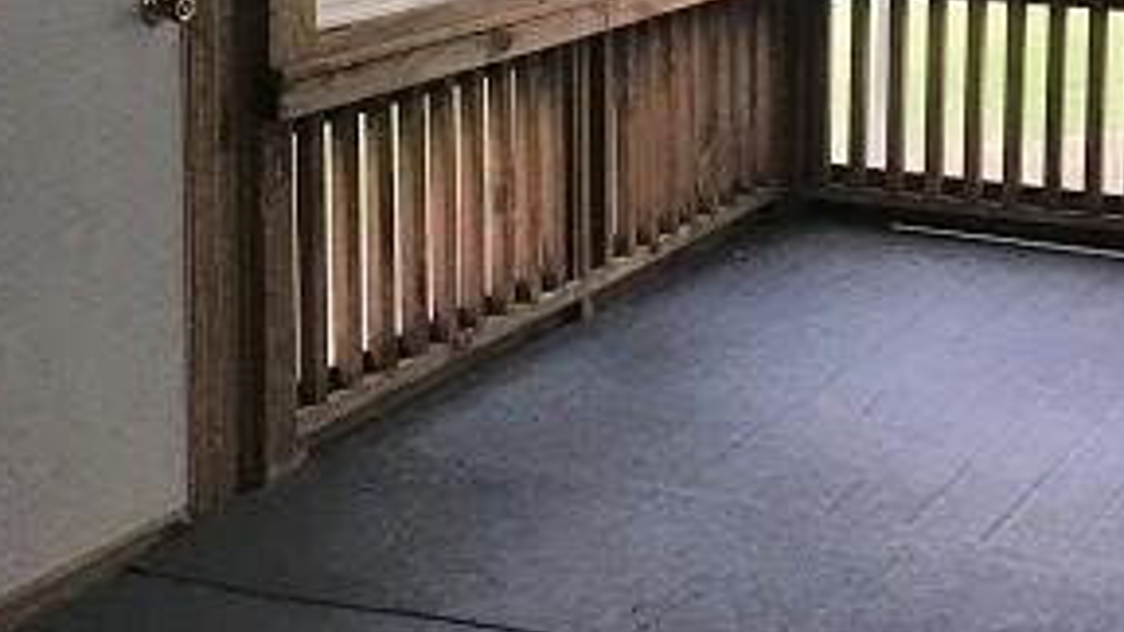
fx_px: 2235
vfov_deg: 15.8
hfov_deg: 28.0
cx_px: 757
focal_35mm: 75
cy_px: -16
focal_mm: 3.3
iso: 40
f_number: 2.4
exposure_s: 1/30
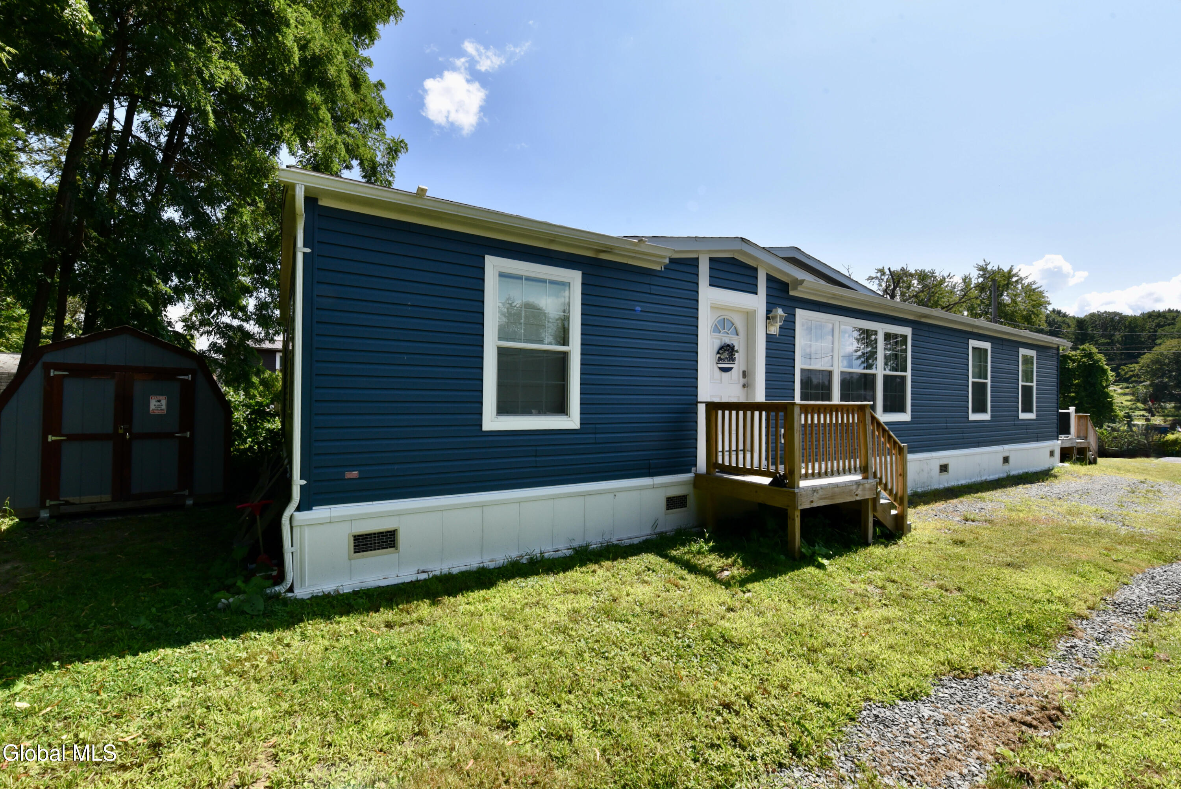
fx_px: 459
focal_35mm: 14
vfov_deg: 81.3
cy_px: 394
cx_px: 590
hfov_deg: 104.2
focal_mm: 14
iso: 800
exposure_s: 1/800
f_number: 14
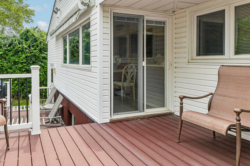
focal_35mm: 24
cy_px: 65
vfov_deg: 52.7
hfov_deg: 71.2
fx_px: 167
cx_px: 80
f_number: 9
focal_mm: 15
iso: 250
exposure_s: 1/400
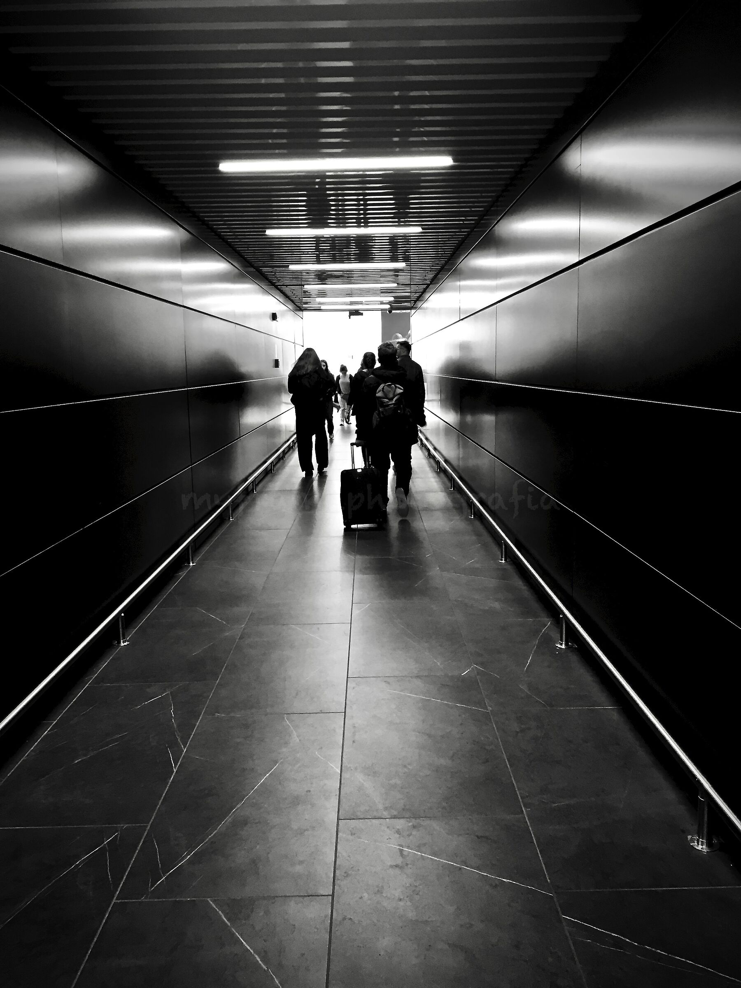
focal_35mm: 29
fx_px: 828
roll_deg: -0.1
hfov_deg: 48.2
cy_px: 494
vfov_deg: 61.7
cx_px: 370
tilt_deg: -8.7
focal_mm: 4.15
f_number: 2.2
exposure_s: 1/33
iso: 100
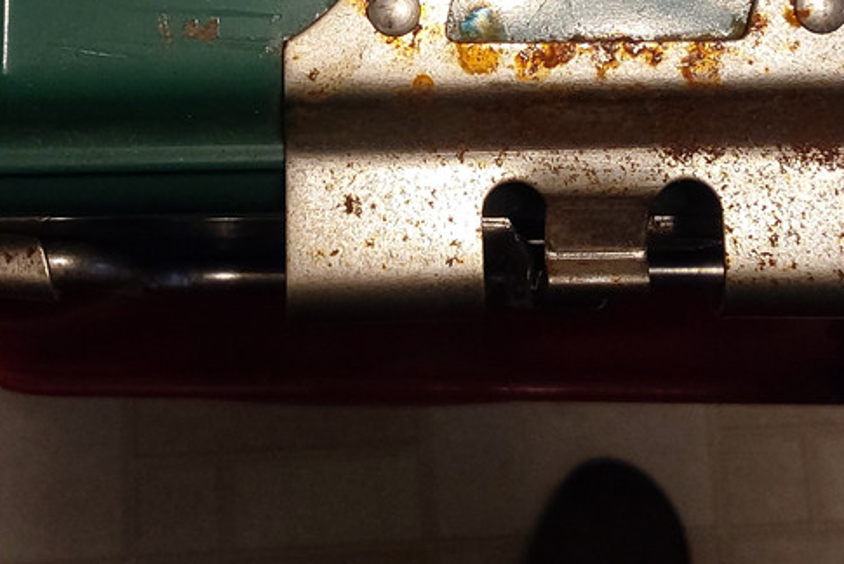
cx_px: 359
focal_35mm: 64
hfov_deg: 31.4
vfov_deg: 20.8
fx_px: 1501
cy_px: 57
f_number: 1.9
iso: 250
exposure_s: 1/60
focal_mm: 2.91
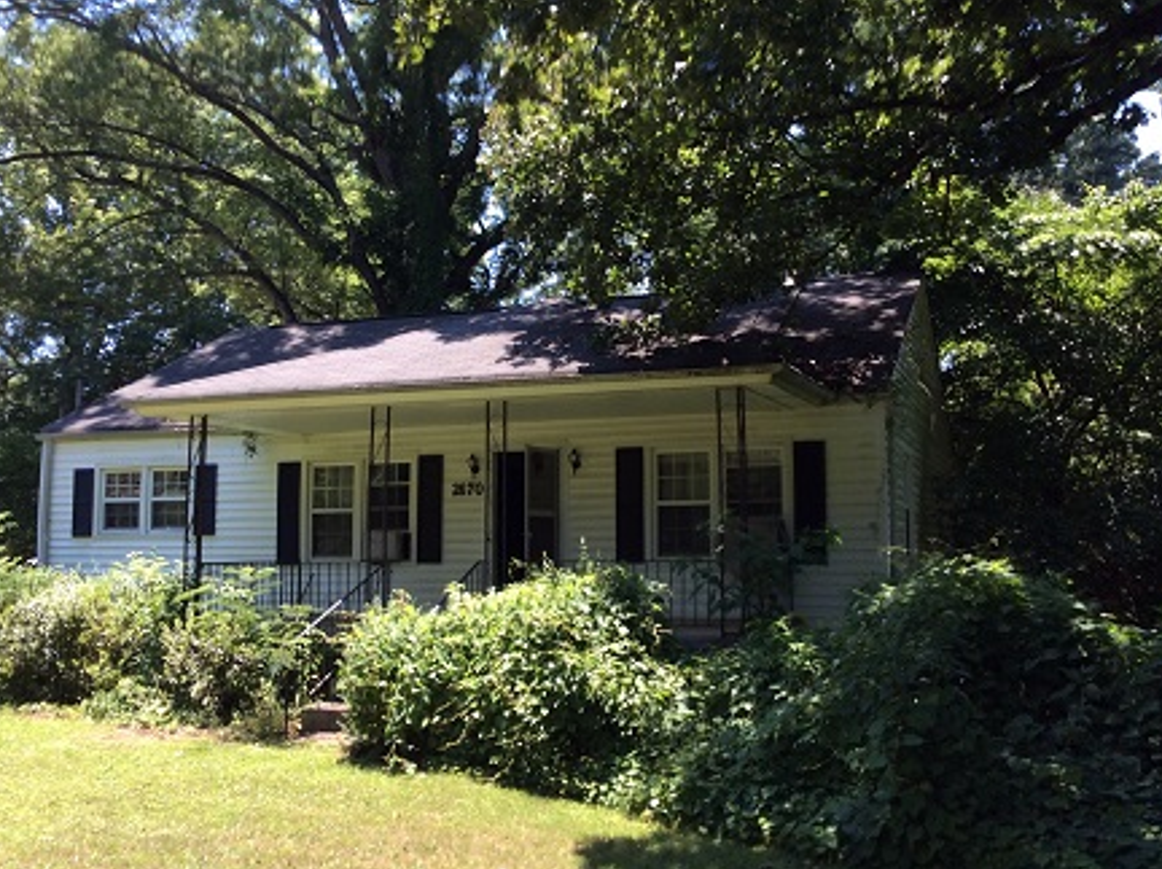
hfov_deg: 50.1
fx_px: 1241
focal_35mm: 37
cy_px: 440
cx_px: 541
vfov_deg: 38.6
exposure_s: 1/332
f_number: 2.4
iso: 32
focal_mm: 3.3
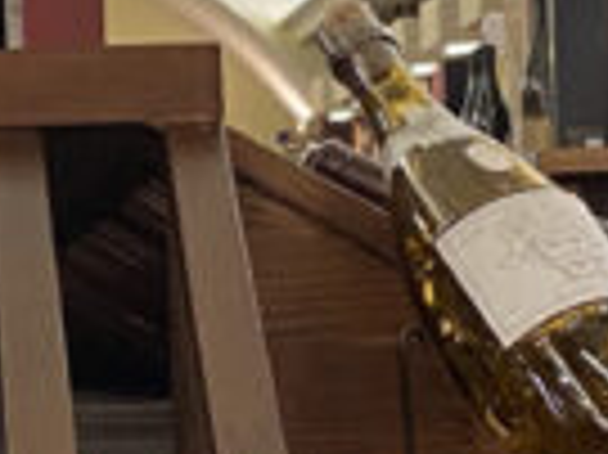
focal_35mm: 154
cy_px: 288
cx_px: -36
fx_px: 2702
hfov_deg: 12.6
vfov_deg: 9.6
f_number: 1.8
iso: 160
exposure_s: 1/50
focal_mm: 4.25
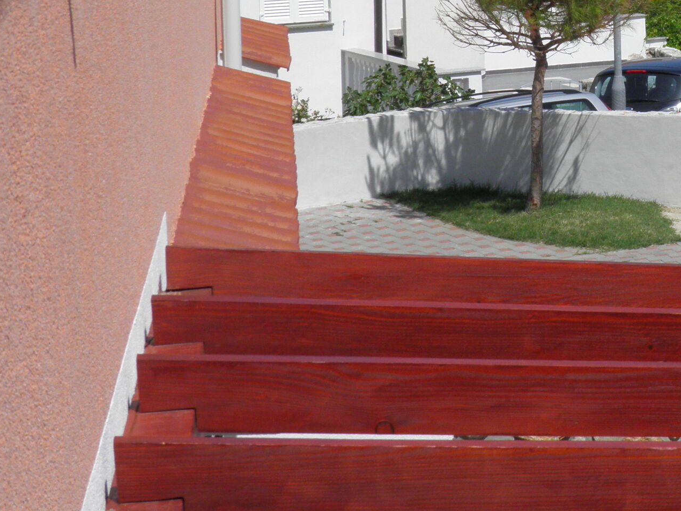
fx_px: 2125
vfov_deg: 13.5
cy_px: -20
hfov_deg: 17.7
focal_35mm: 108
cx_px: 714
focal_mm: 8.9
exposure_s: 1/800
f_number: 4.9
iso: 50
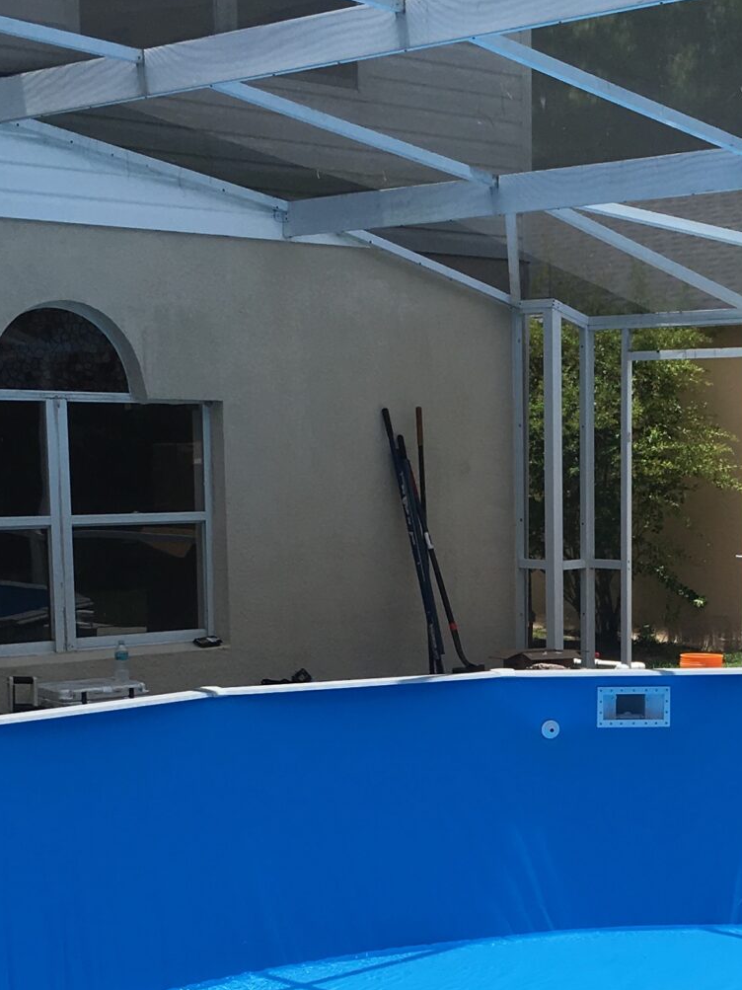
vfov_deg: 25.8
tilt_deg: -8.7
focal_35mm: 74
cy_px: 802
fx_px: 2115
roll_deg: +0.5
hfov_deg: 19.7
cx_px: 595
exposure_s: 1/1399
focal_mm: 4.15
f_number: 2.2
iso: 25
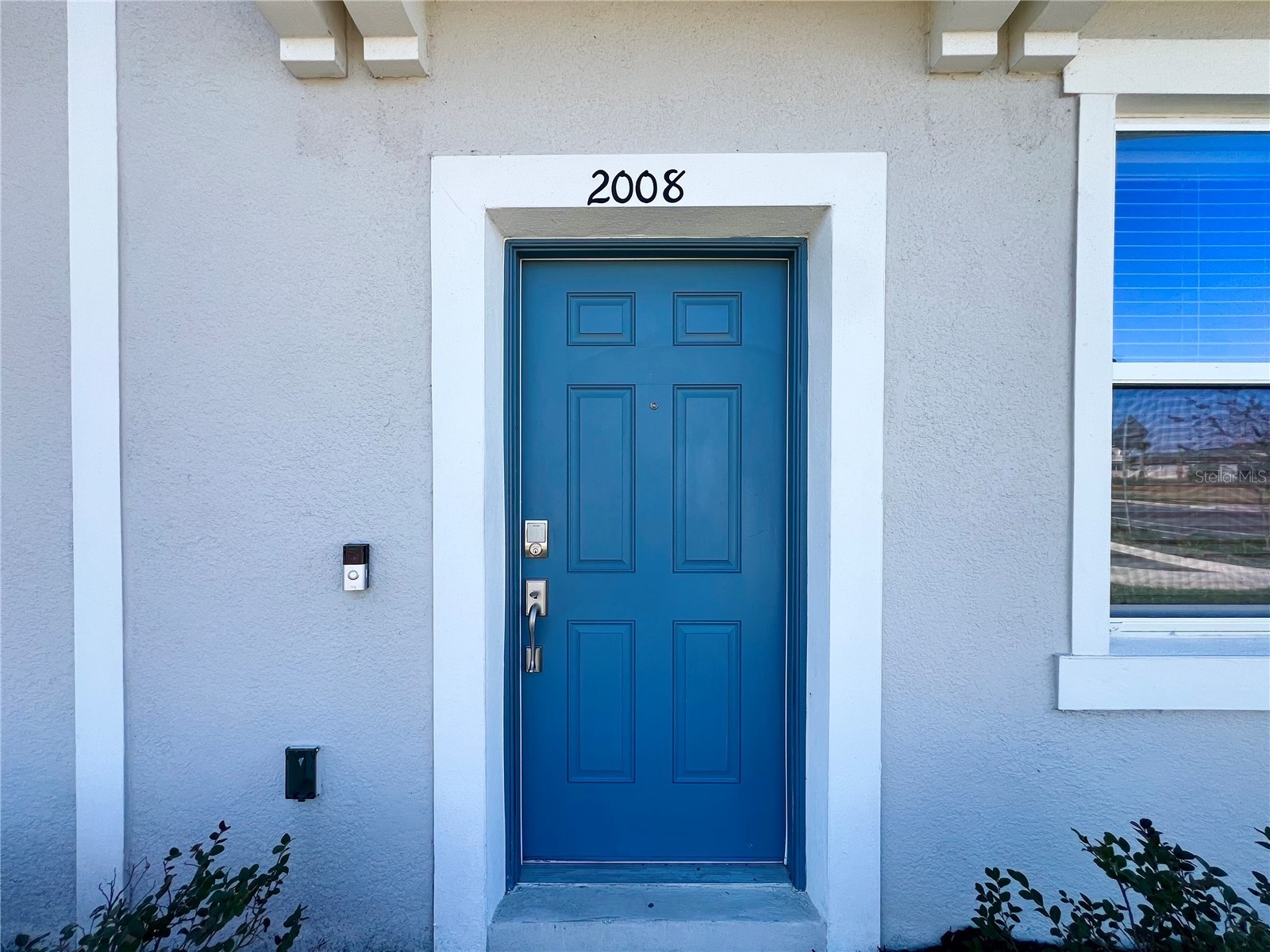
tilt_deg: -1.0
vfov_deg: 89.9
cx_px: 635
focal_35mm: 13
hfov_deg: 106.2
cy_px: 476
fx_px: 477
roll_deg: -0.3
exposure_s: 1/363
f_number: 1.8
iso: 32
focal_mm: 1.57
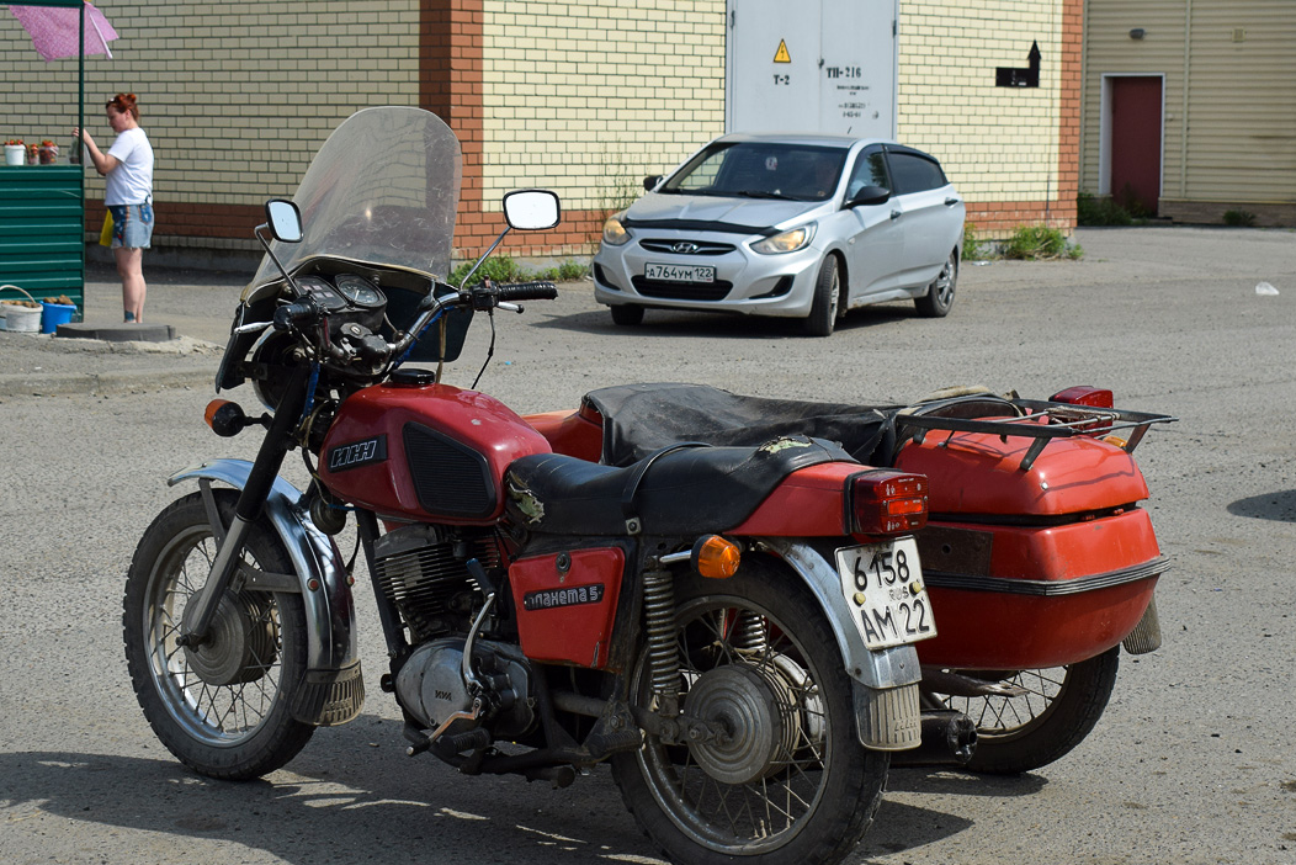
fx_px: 2341
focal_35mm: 65
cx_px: 601
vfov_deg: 20.9
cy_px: 473
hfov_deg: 30.9
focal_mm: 38
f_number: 7.1
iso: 200
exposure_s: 1/1000
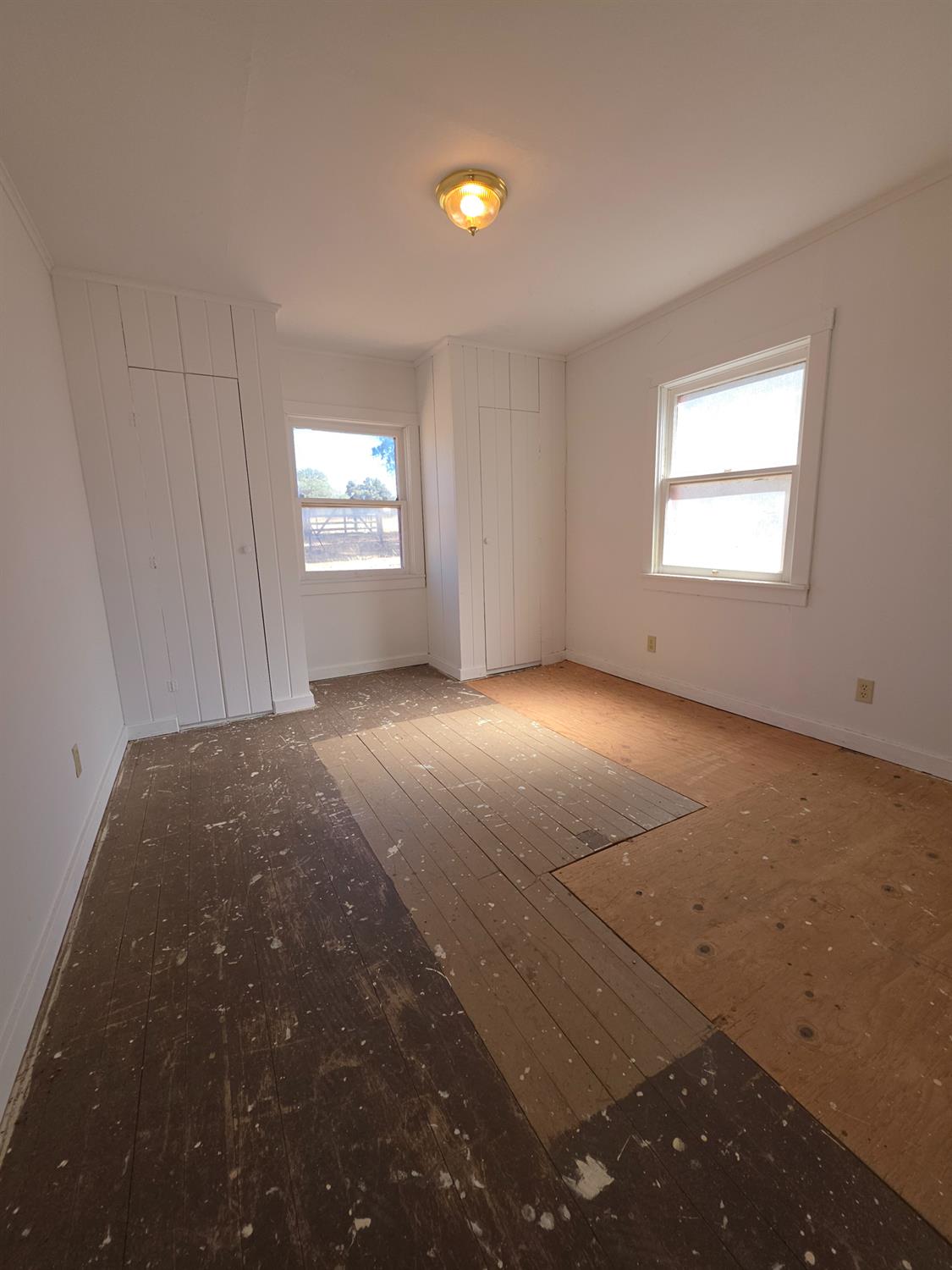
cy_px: 635
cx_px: 476
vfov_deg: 106.2
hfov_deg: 89.9
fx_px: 477
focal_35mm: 13
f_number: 1.9
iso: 16
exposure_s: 1/60
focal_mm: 2.2
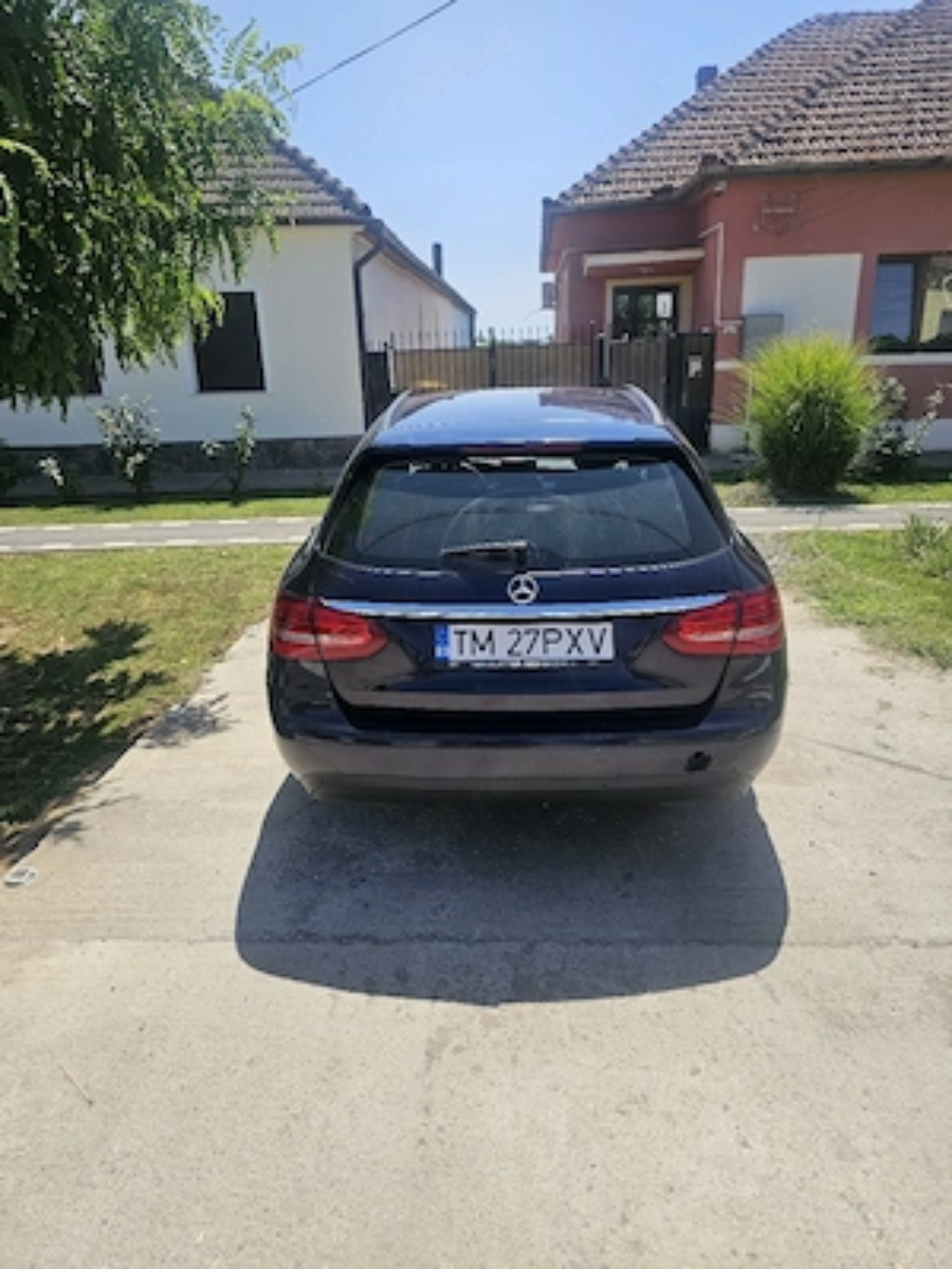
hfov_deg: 58.9
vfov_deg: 73.9
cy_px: 634
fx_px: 843
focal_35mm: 23
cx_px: 476
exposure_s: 1/769
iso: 10
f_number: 1.7
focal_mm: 6.3
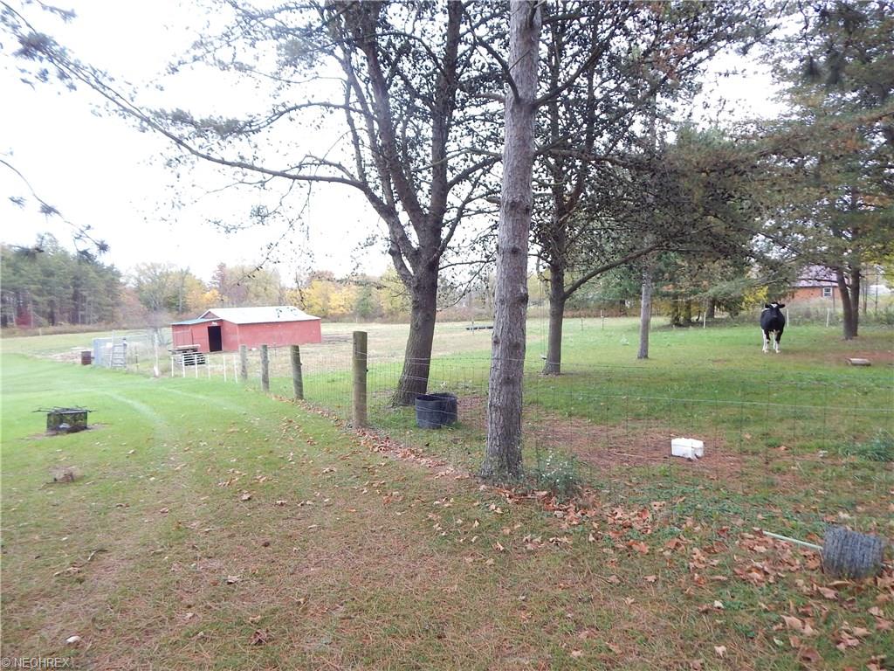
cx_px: 447
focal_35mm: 22
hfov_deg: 76.4
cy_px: 336
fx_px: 568
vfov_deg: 61.1
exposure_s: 1/80
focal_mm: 4
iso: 125
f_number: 3
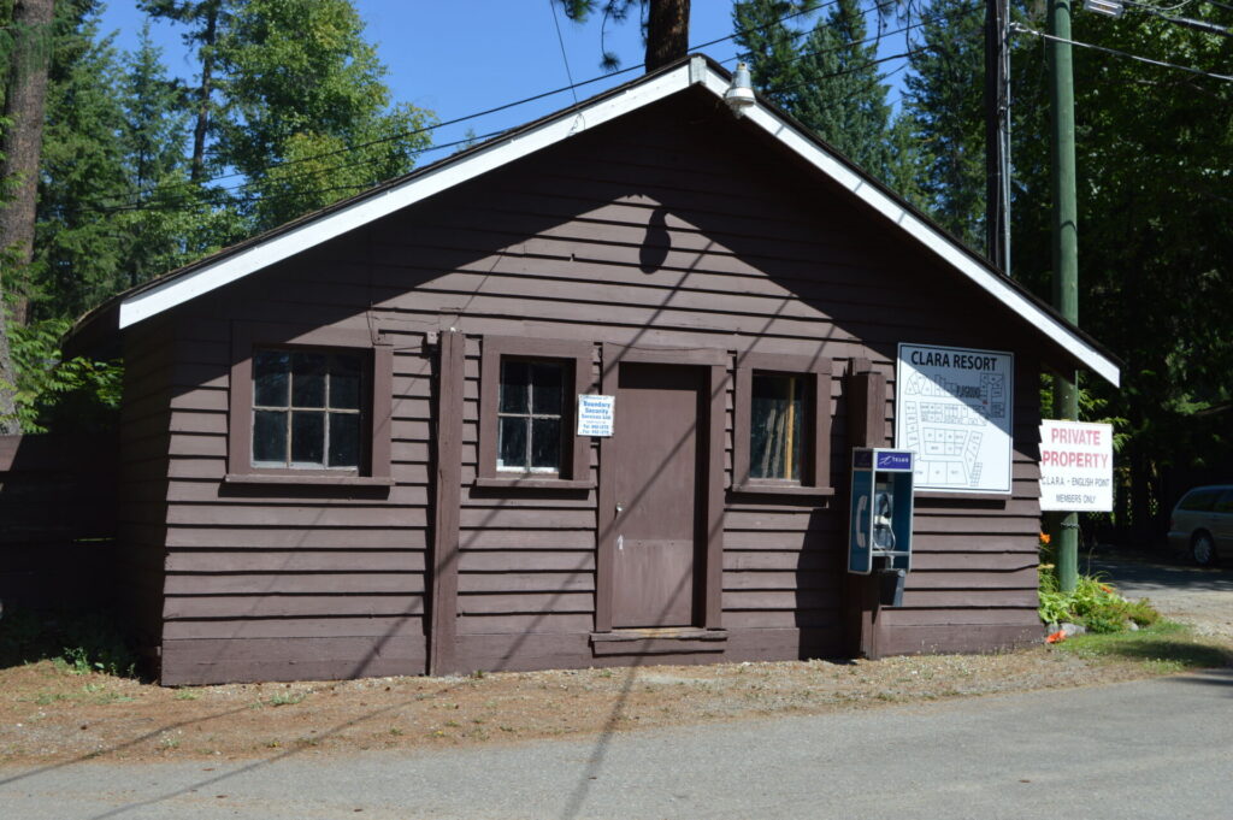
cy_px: 410
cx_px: 616
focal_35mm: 45
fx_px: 1540
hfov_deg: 43.6
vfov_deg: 29.8
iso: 100
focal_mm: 30
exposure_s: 1/250
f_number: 8
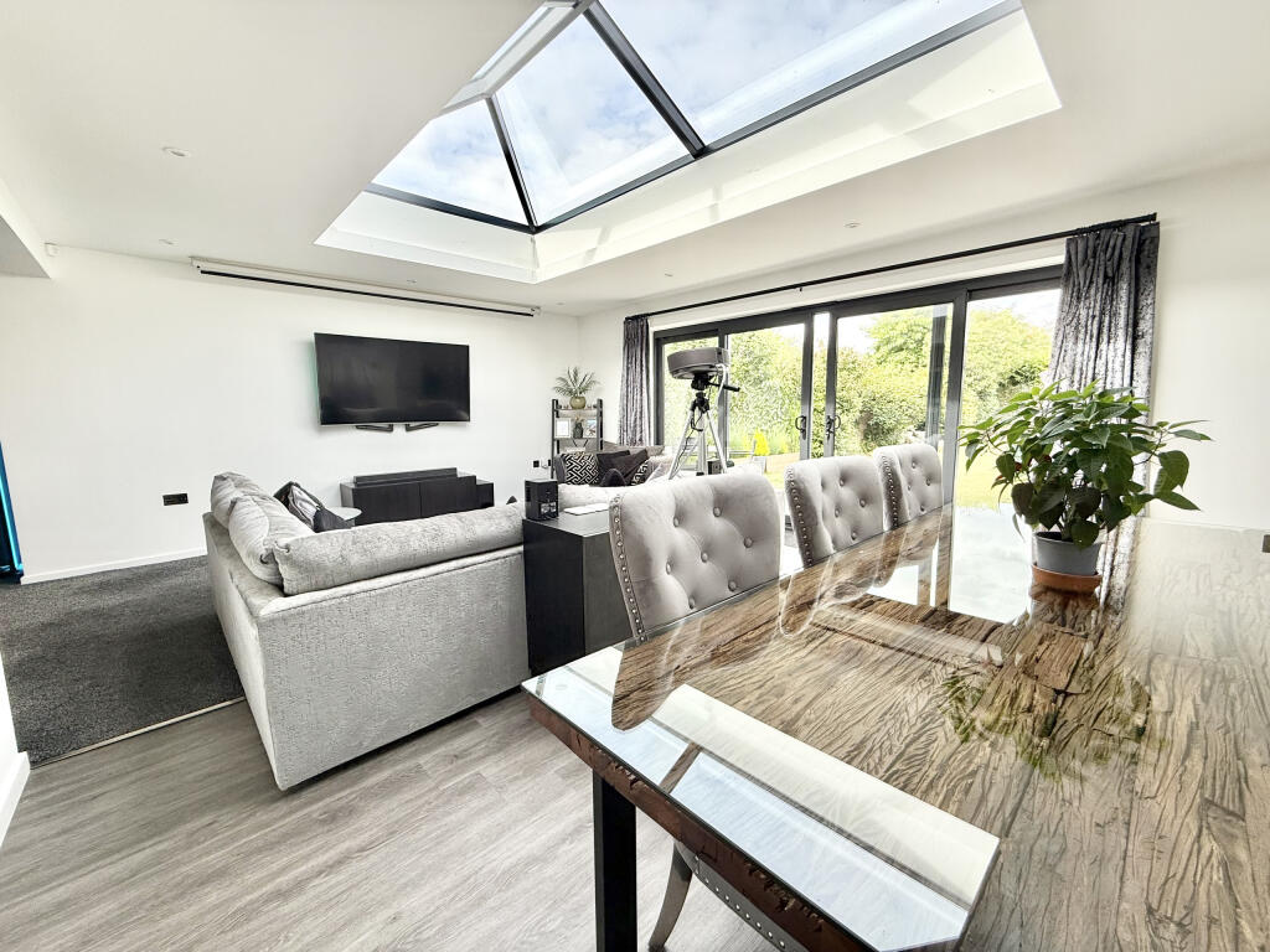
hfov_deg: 102.1
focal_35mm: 14
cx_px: 635
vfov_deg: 85.7
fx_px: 514
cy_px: 476
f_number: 2.2
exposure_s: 1/143
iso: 64
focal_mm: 2.22
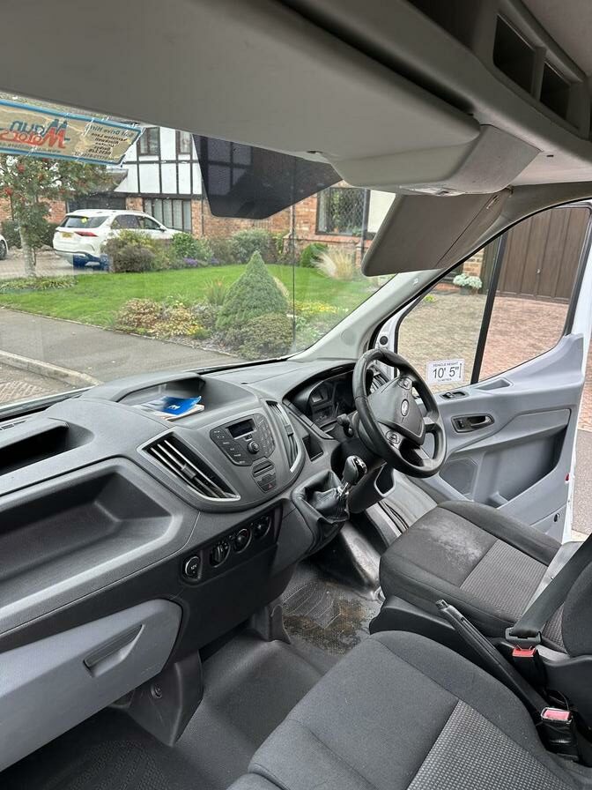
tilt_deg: -18.8
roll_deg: -3.4
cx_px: 296
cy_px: 395
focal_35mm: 24
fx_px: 547
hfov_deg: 56.8
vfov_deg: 71.6
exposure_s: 1/121
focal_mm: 6.86
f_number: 1.78
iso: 100
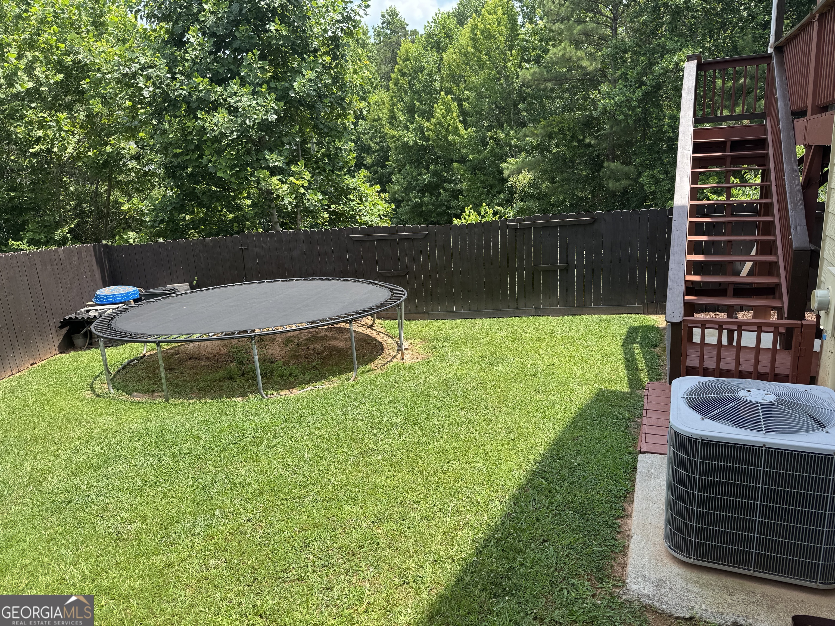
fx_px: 579
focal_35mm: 24
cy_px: 313
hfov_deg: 71.6
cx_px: 418
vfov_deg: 56.8
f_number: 1.78
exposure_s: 1/1560
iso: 80
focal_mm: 6.76
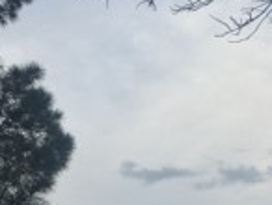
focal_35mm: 103
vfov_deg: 13.4
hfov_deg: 19.0
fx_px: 811
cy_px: 322
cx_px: 125
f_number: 2.2
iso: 32
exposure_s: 1/628
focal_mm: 4.15
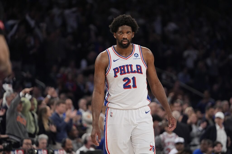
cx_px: 116
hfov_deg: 10.3
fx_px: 1289
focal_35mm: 200
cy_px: 77
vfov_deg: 6.9
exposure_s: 1/1600
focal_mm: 200
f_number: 3.2
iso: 4000
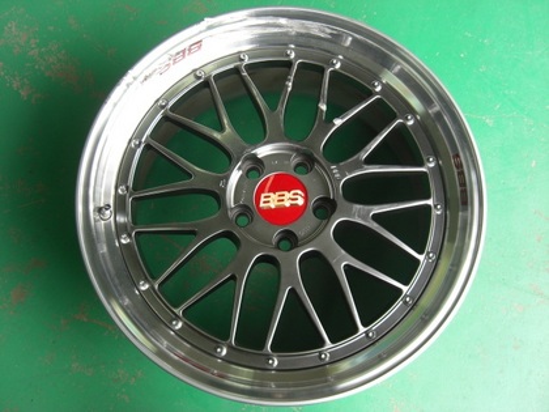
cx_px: 274
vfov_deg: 37.7
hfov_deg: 49.0
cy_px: 206
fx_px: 603
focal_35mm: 38
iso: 100
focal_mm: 7.9
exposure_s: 1/60
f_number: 2.8
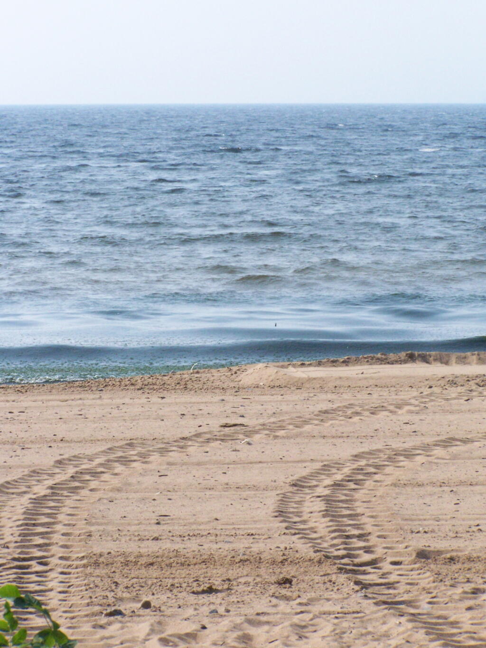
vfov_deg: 12.4
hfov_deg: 9.3
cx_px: 243
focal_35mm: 159
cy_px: 324
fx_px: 2976
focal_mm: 26.4
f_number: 6.3
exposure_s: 1/1600
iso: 400
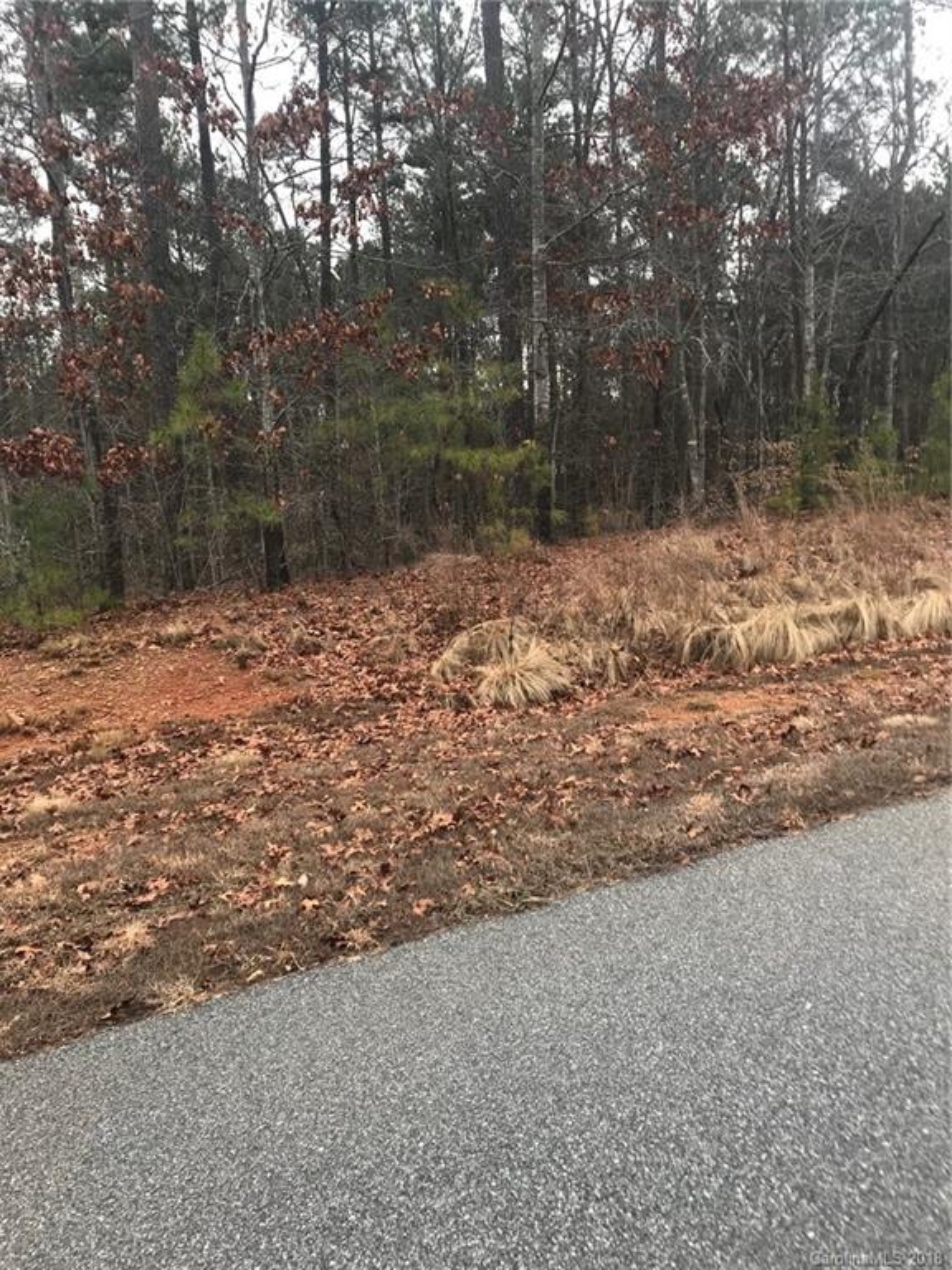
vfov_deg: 63.4
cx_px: 476
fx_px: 1027
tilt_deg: -6.9
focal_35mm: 28
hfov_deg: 49.7
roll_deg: +2.8
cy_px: 635
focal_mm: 3.99
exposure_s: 1/40
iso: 25
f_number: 1.8
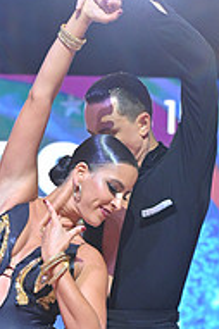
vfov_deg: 9.5
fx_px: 1947
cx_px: 84
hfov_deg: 6.4
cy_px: 462
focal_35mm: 213
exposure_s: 1/250
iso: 1600
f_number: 4
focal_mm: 70
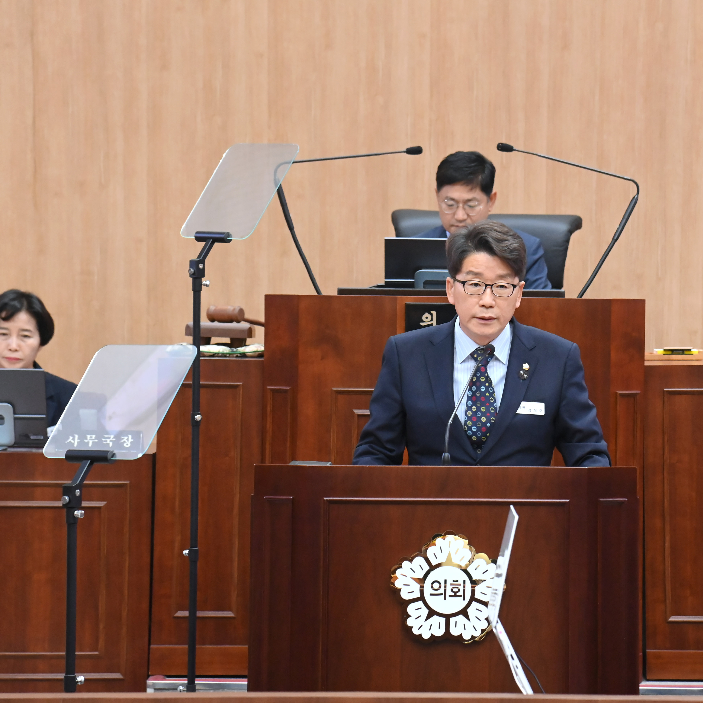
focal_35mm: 154
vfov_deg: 11.3
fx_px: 3538
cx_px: 464
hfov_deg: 11.3
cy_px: 354
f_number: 5.6
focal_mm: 120
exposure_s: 1/200
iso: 8000
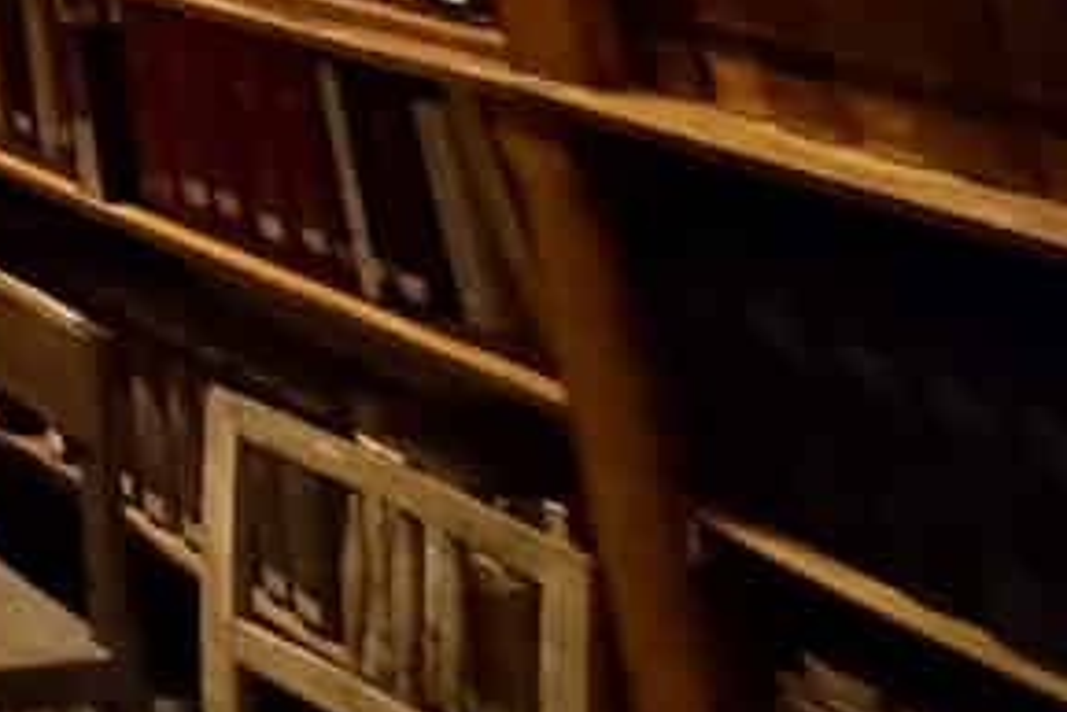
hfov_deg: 17.8
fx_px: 1838
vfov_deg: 15.4
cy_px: -871
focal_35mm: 62
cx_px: -1204
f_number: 2.2
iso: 1250
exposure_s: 1/33
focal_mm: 2.2
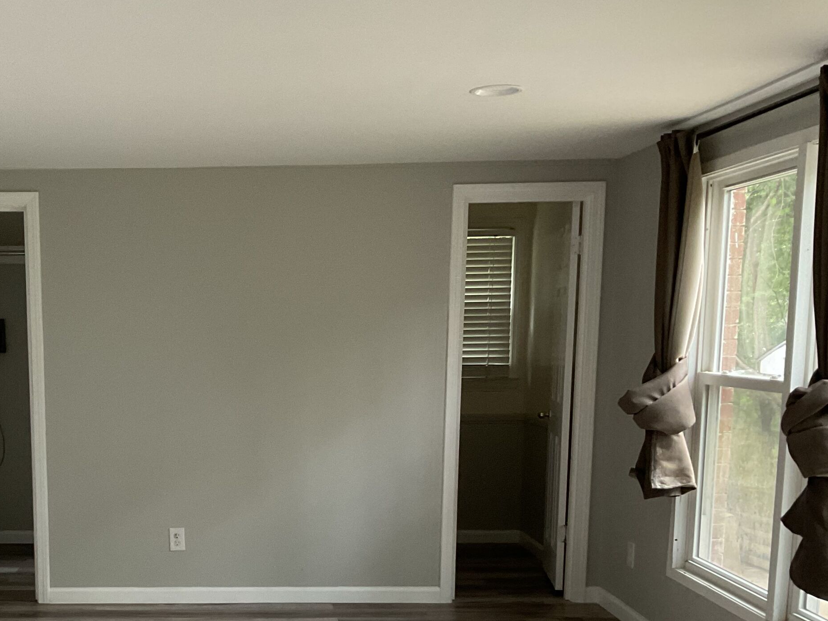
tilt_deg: -9.2
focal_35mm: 48
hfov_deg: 38.5
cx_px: 196
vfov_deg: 29.5
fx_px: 1148
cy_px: 510
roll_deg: -0.7
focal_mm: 3
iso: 100
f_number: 1.8
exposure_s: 1/60
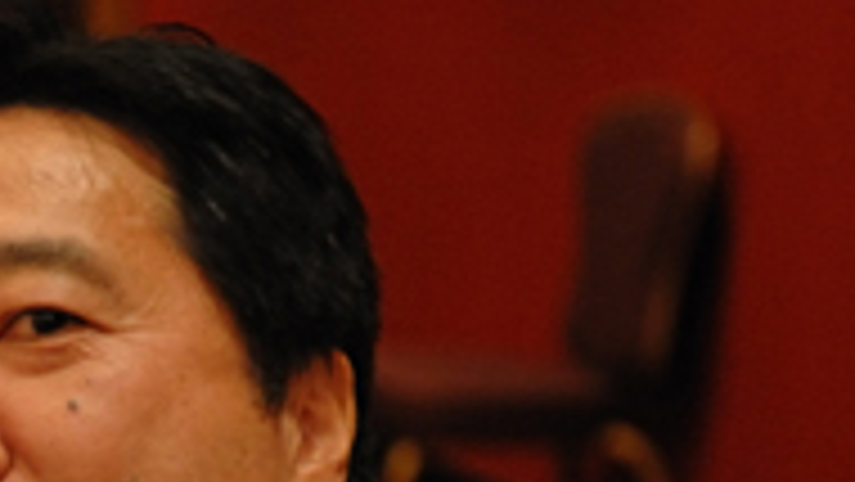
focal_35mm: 176
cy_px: 703
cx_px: -104
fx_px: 3991
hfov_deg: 12.0
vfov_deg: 6.8
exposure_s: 1/125
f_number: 2.8
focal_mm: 50
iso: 3200
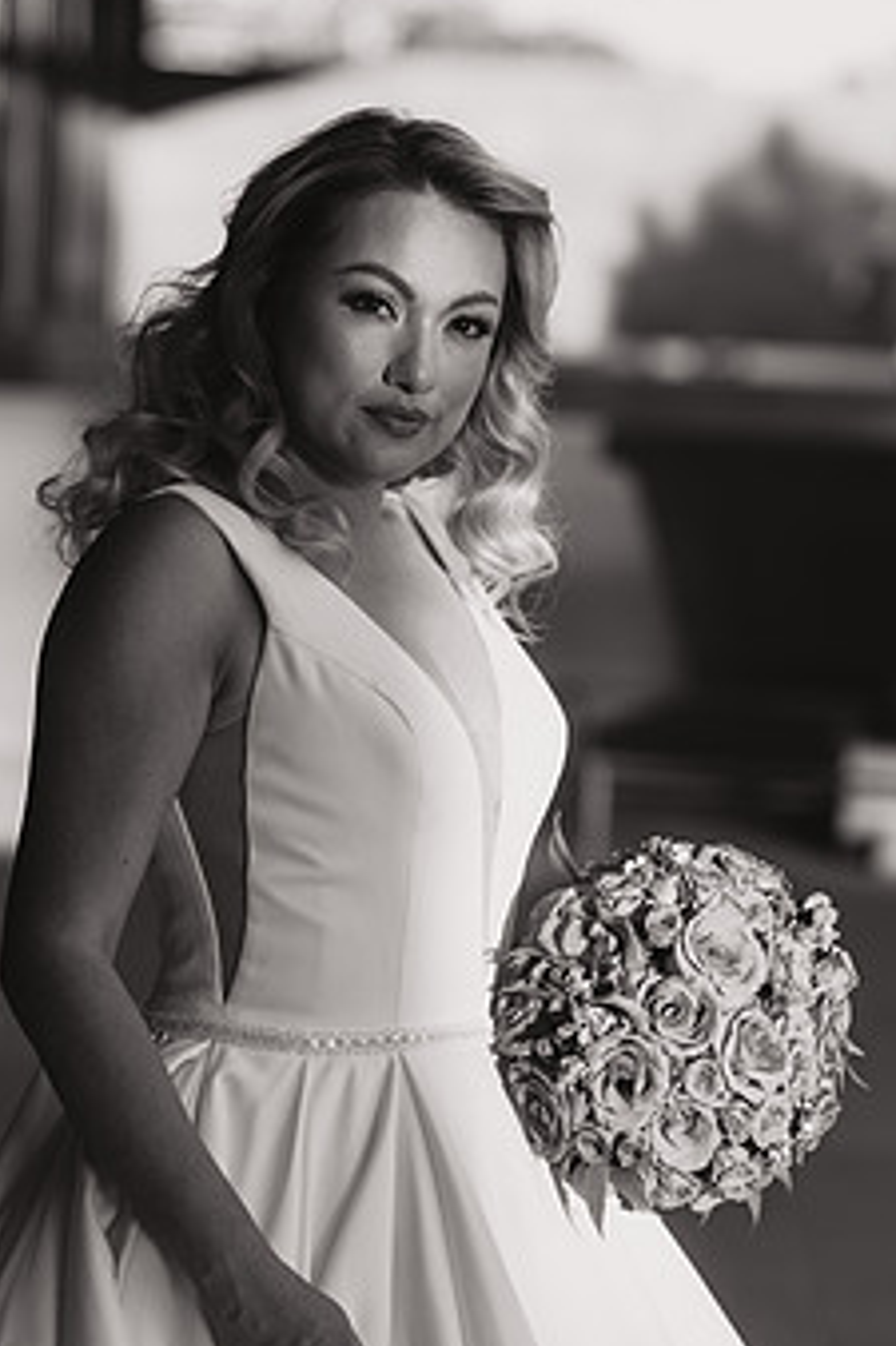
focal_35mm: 113
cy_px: 773
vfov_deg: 18.1
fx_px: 4223
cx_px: 392
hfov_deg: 12.1
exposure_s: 1/400
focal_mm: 85
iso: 50
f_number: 2.5
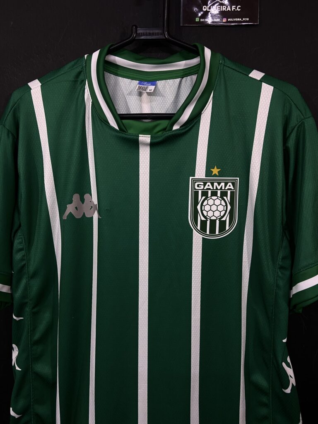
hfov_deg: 53.1
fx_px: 318
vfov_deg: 67.3
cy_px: 212
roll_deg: +0.3
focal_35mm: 26
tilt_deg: -7.3
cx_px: 159
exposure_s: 1/60
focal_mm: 4.25
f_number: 1.8
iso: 100
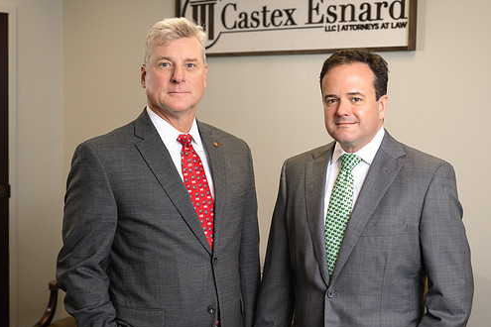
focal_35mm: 59
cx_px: 275
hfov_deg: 33.9
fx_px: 805
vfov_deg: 23.0
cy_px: 176
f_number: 4
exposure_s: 1/160
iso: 400
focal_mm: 50
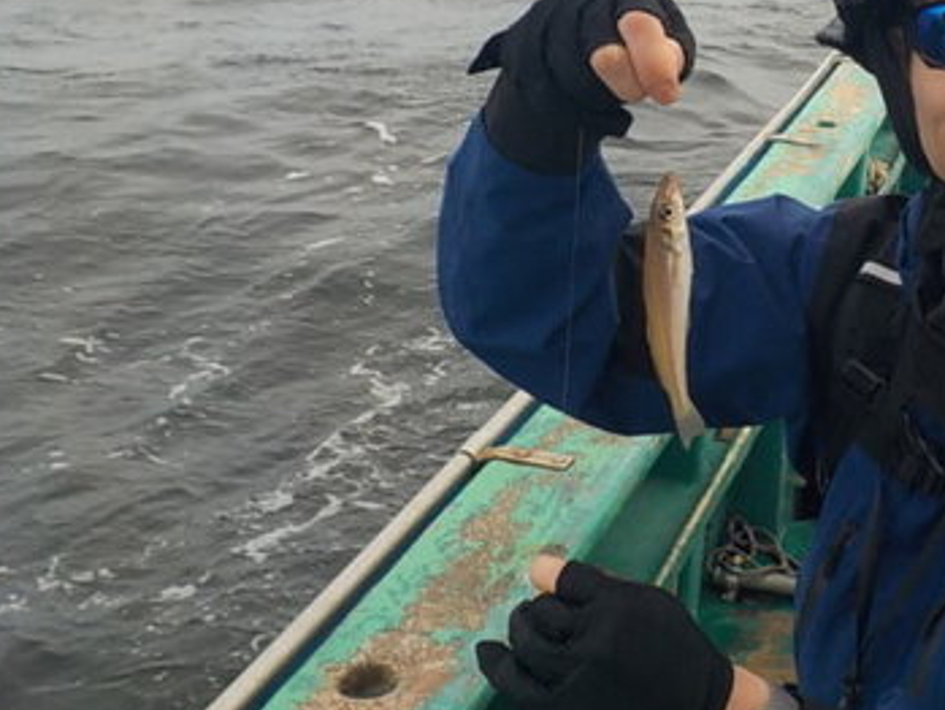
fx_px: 1502
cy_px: 220
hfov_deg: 33.6
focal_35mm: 55
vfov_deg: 26.4
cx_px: 791
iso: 125
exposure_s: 1/640
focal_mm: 4.1
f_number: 3.3
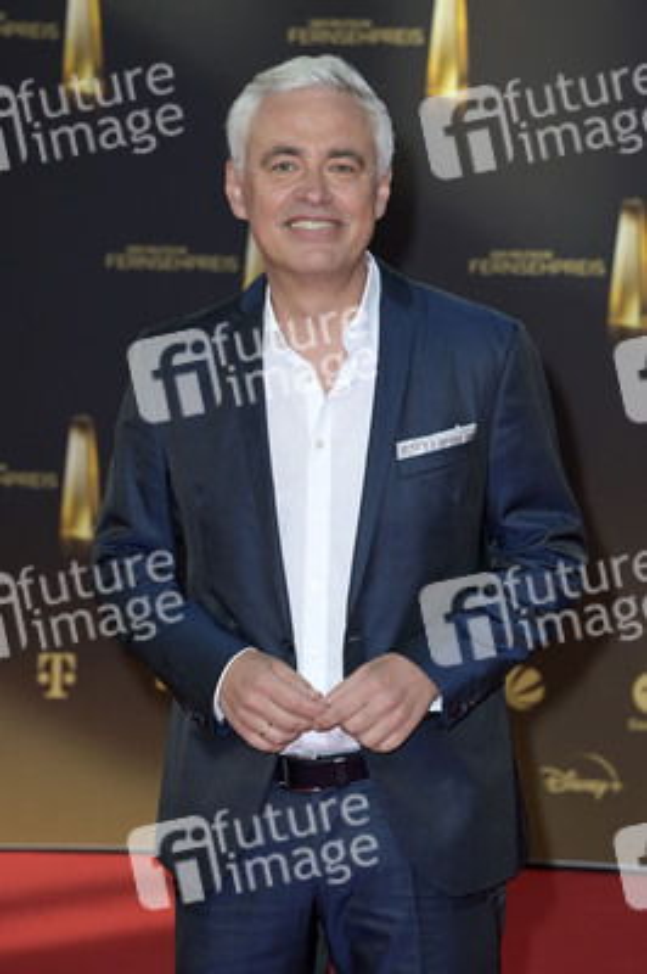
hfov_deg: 11.8
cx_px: 324
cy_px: 487
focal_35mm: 116
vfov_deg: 17.7
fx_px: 3132
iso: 800
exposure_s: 1/250
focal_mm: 116
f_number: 6.3
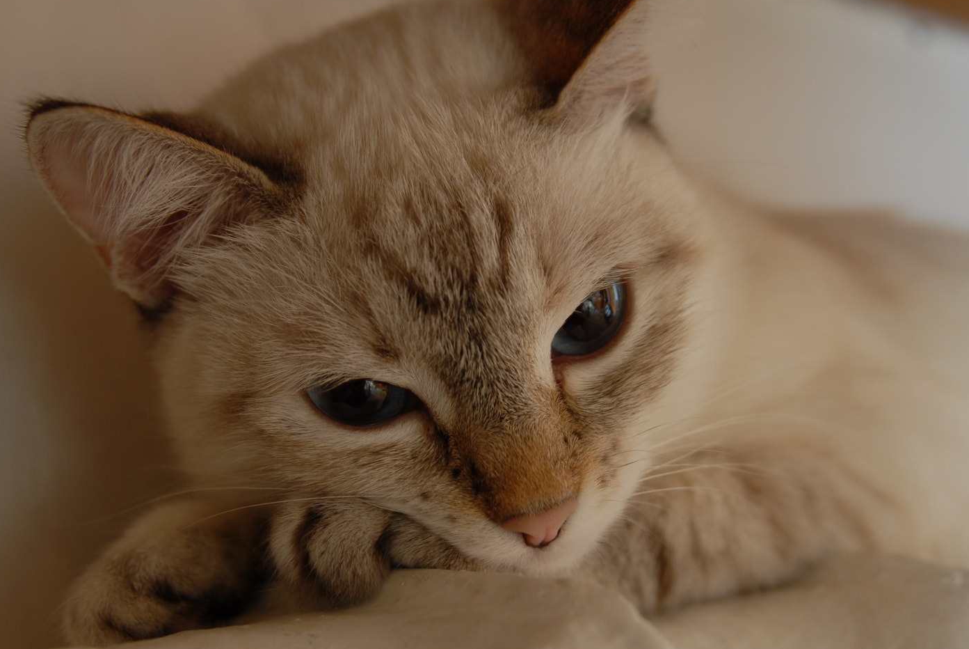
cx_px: 416
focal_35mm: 75
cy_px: 367
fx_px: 2021
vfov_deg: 18.2
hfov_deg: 26.9
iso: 100
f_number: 3.2
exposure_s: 1/60
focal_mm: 34
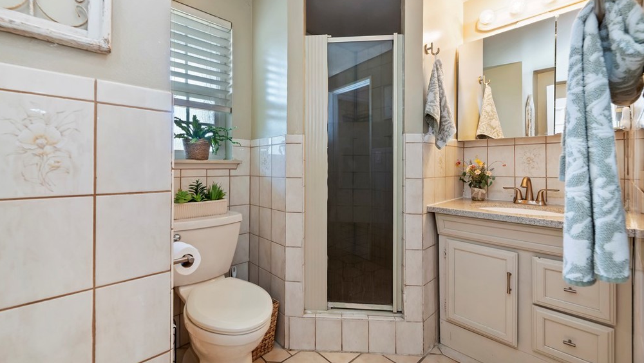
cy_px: 160
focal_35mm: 15
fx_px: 256
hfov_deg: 103.0
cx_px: 322
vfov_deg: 70.3
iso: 500
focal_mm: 14
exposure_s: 1/2.5
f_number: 10
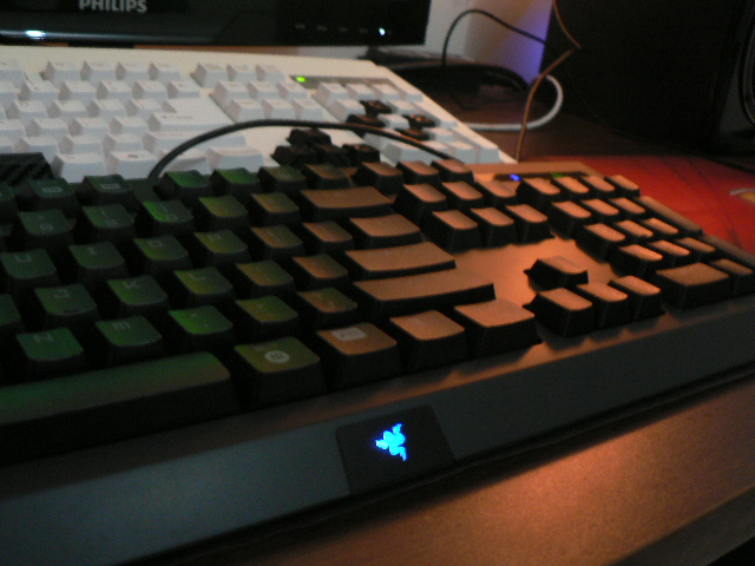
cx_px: 378
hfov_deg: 51.4
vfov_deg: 39.7
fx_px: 785
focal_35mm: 36
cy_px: 283
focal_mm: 6
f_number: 2.8
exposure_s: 1/4
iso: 200
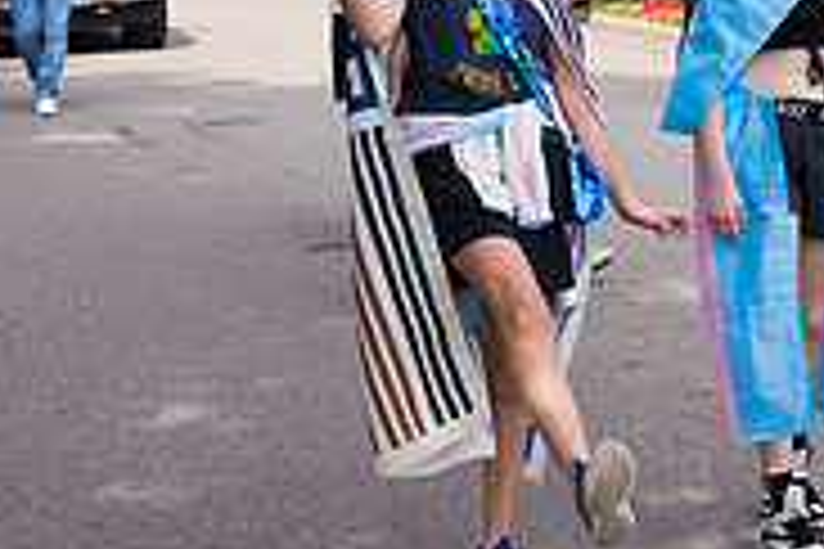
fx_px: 2472
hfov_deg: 17.9
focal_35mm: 108
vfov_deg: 12.7
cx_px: 1013
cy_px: 205
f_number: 6.3
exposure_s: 1/500
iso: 220
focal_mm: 34
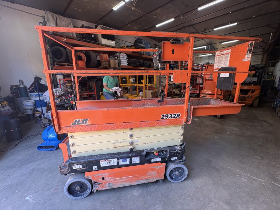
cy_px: 105
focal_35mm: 14
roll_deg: +1.2
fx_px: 113
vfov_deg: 85.7
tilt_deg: -12.7
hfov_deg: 102.1
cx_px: 140
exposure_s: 1/120
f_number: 2.2
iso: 125
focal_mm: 2.22
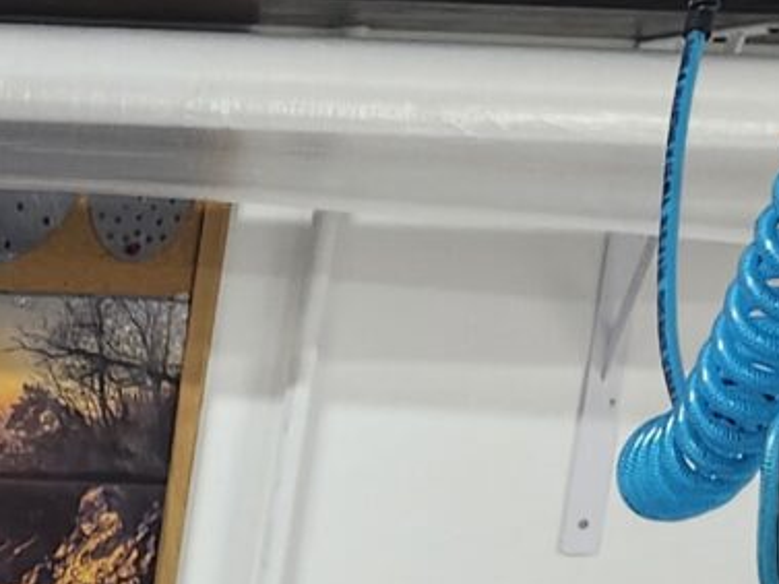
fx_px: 3512
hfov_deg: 11.4
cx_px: -796
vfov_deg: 8.2
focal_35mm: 156
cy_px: 1715
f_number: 1.8
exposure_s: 1/120
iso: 125
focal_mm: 5.54
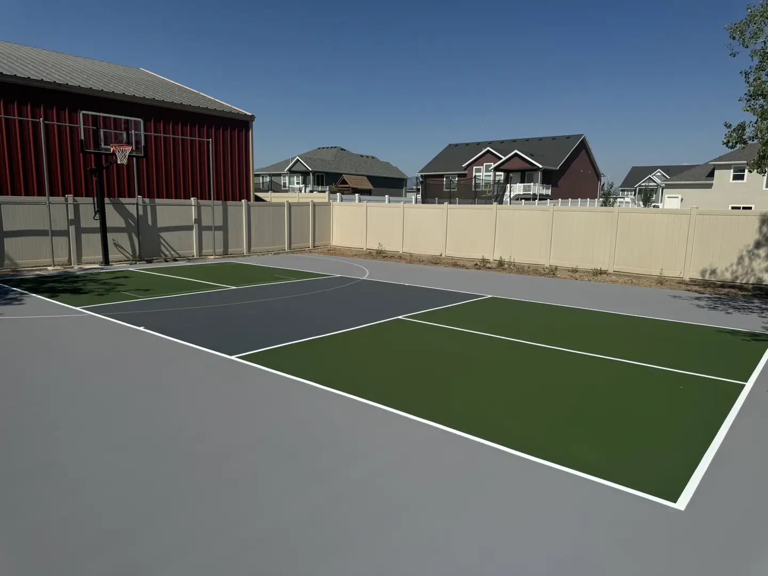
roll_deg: -0.2
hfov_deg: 71.6
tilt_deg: -9.5
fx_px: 532
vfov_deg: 56.8
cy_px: 288
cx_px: 384
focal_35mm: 24
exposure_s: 1/9009
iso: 80
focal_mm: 6.76
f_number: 1.78
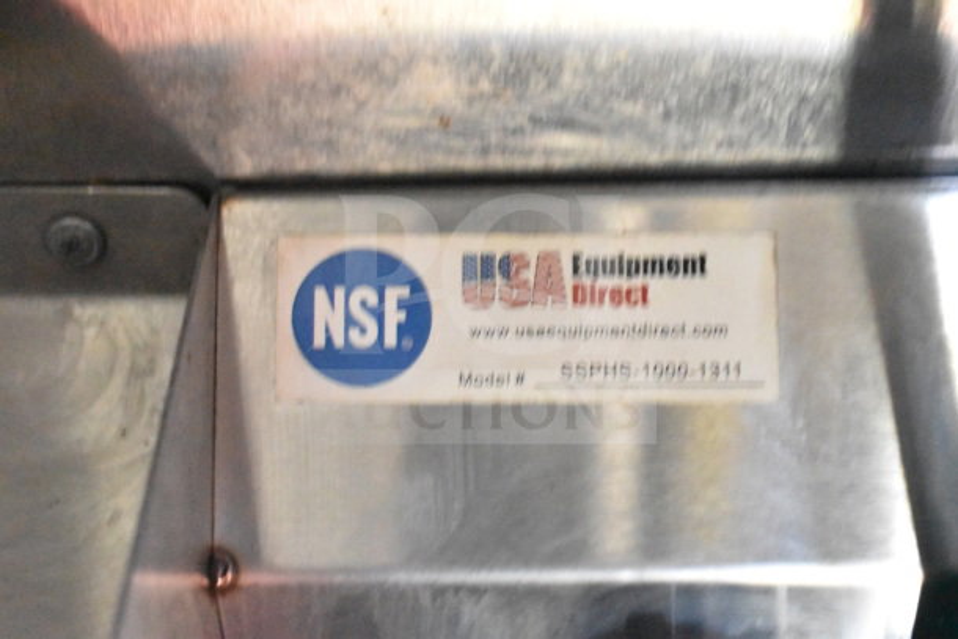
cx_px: 479
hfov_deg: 29.2
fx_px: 1836
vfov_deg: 19.7
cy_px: 320
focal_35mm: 69
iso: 20000
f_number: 5.3
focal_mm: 46
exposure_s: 1/80
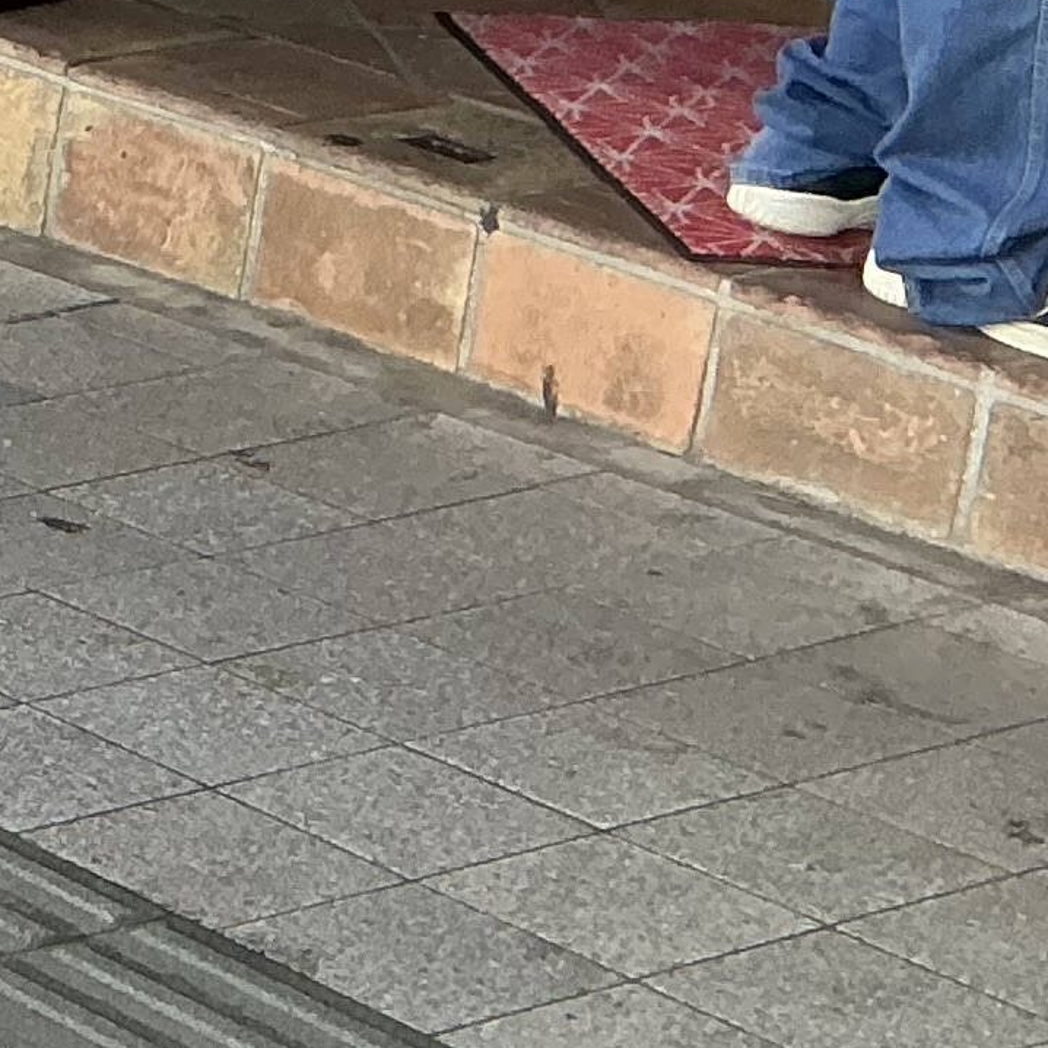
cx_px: -1754
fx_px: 4761
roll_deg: +0.2
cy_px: 201
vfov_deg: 12.5
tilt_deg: -16.4
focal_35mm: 139
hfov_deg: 10.3
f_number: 1.8
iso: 25
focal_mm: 3
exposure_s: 1/216
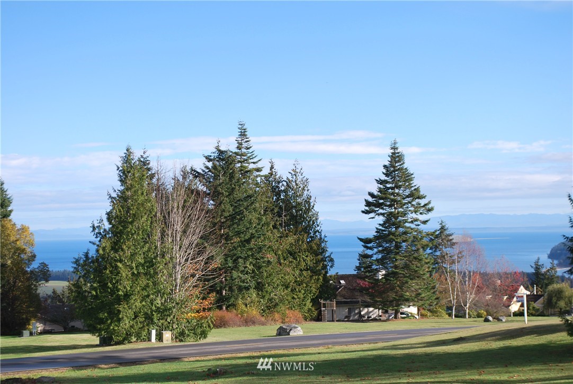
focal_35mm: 69
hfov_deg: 29.2
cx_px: 286
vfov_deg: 19.8
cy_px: 192
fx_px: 1100
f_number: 7.1
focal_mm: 46
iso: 100
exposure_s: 1/200
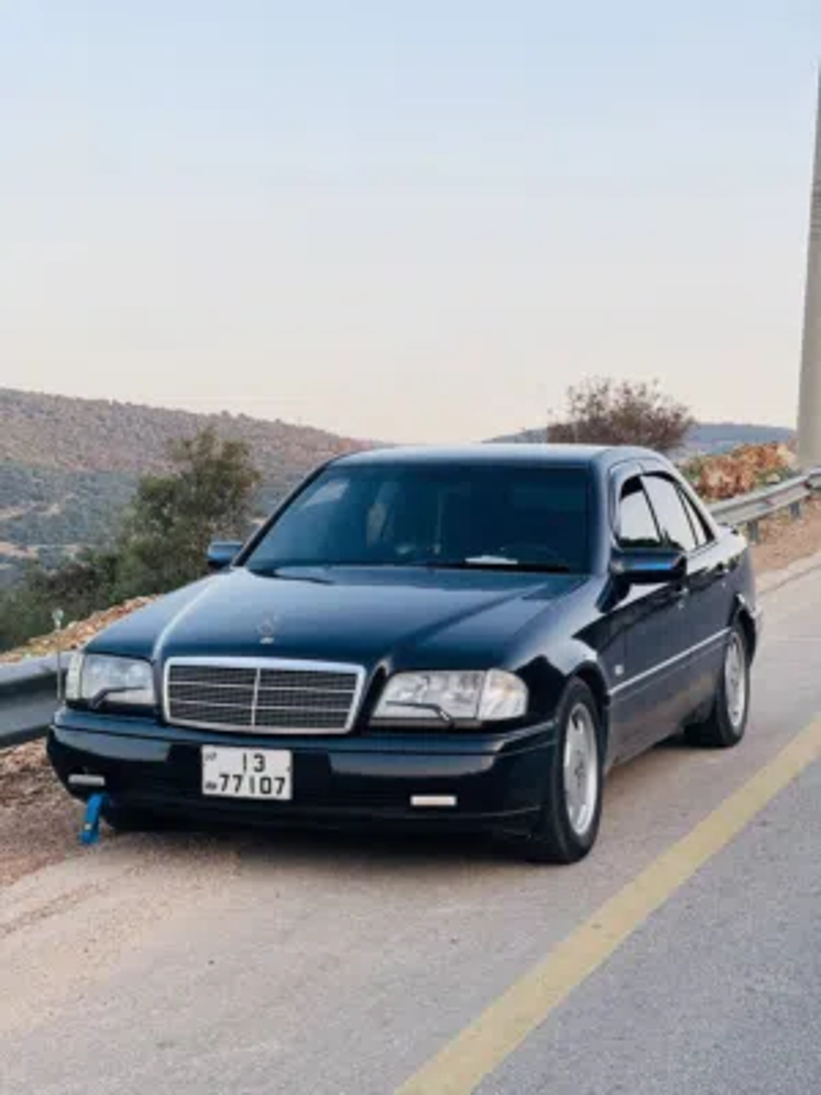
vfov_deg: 30.3
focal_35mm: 64
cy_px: 548
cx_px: 410
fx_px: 2024
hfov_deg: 22.9
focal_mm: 7.5
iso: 40
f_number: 2.2
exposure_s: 1/121
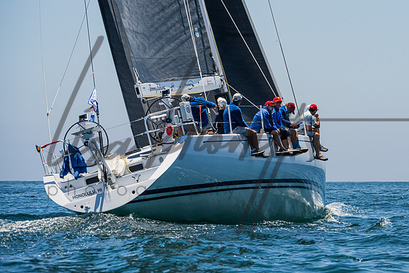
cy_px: 91
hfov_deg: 8.2
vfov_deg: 5.4
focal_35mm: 252
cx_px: 277
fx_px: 2867
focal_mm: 180
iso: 500
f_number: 8
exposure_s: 1/2500
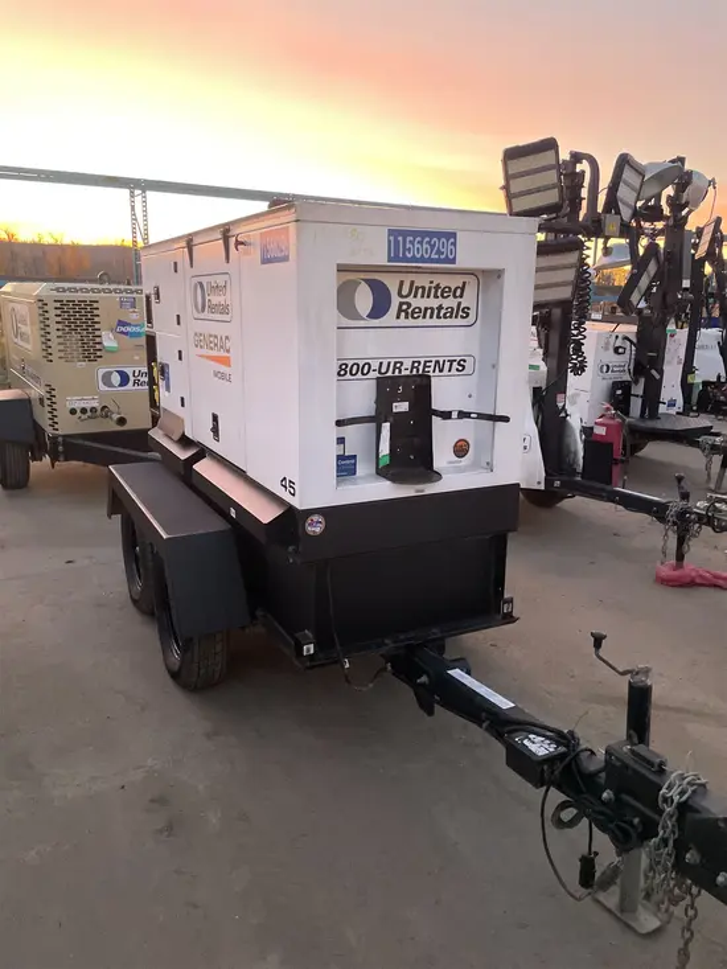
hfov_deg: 53.1
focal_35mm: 26
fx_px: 728
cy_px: 484
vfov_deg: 67.3
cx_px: 364
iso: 500
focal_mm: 4.2
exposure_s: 1/57
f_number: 1.6
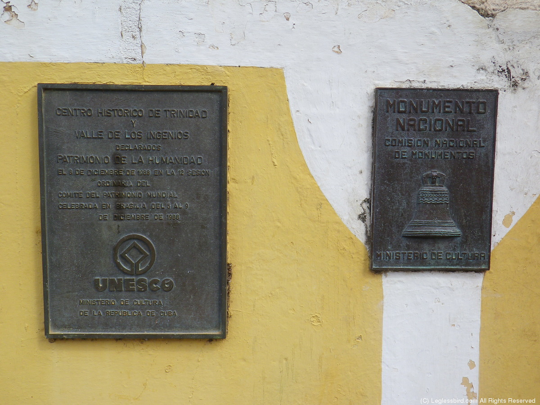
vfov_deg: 41.8
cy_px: 202
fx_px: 530
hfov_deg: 54.0
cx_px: 270
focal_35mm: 34
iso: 80
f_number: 9.2
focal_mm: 6.1
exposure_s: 1/60
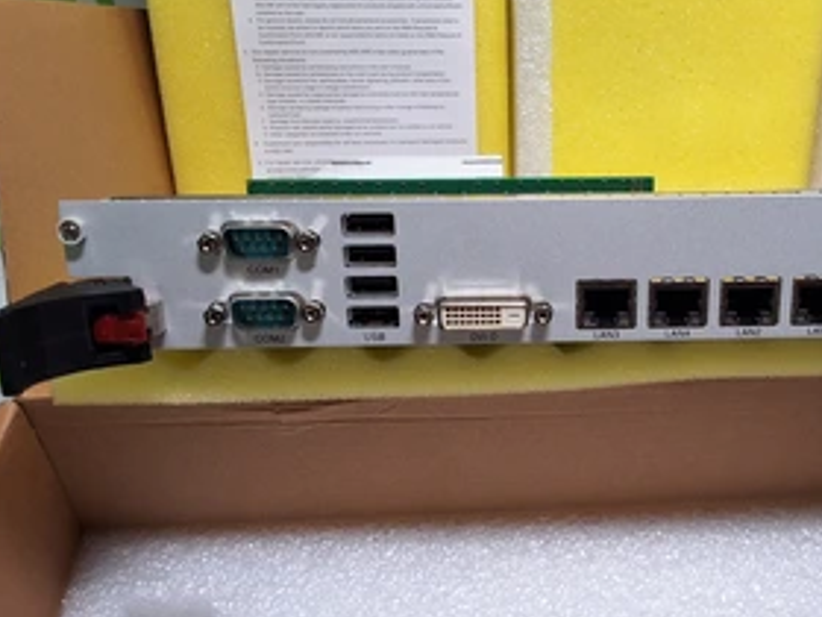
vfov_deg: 35.9
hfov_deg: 46.0
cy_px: 329
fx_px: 950
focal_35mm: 40
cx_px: 552
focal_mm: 2.91
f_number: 1.9
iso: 50
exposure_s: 1/120
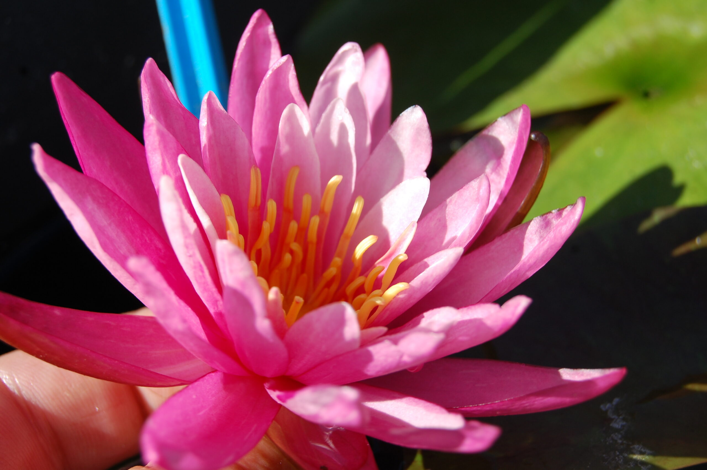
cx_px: 354
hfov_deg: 27.0
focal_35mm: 75
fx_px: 1472
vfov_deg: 18.1
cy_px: 235
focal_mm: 50
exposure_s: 1/320
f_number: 9
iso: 200
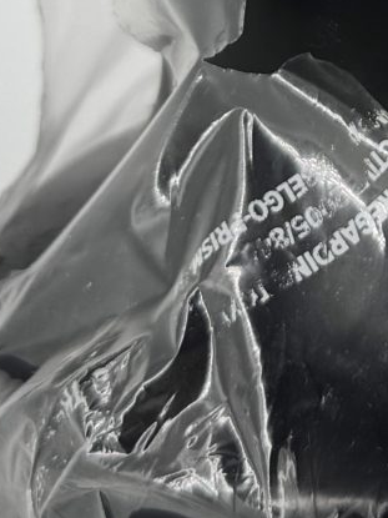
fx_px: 2213
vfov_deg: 12.7
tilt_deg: -12.3
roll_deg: -0.1
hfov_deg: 9.8
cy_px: -227
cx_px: 540
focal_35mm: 148
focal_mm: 6.76
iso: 80
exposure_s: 1/1042
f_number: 1.78
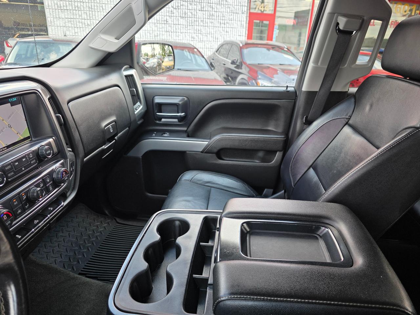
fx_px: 279
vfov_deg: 58.9
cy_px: 158
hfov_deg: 73.9
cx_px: 210
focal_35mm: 23
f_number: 1.7
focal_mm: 6.3
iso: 64
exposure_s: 1/180
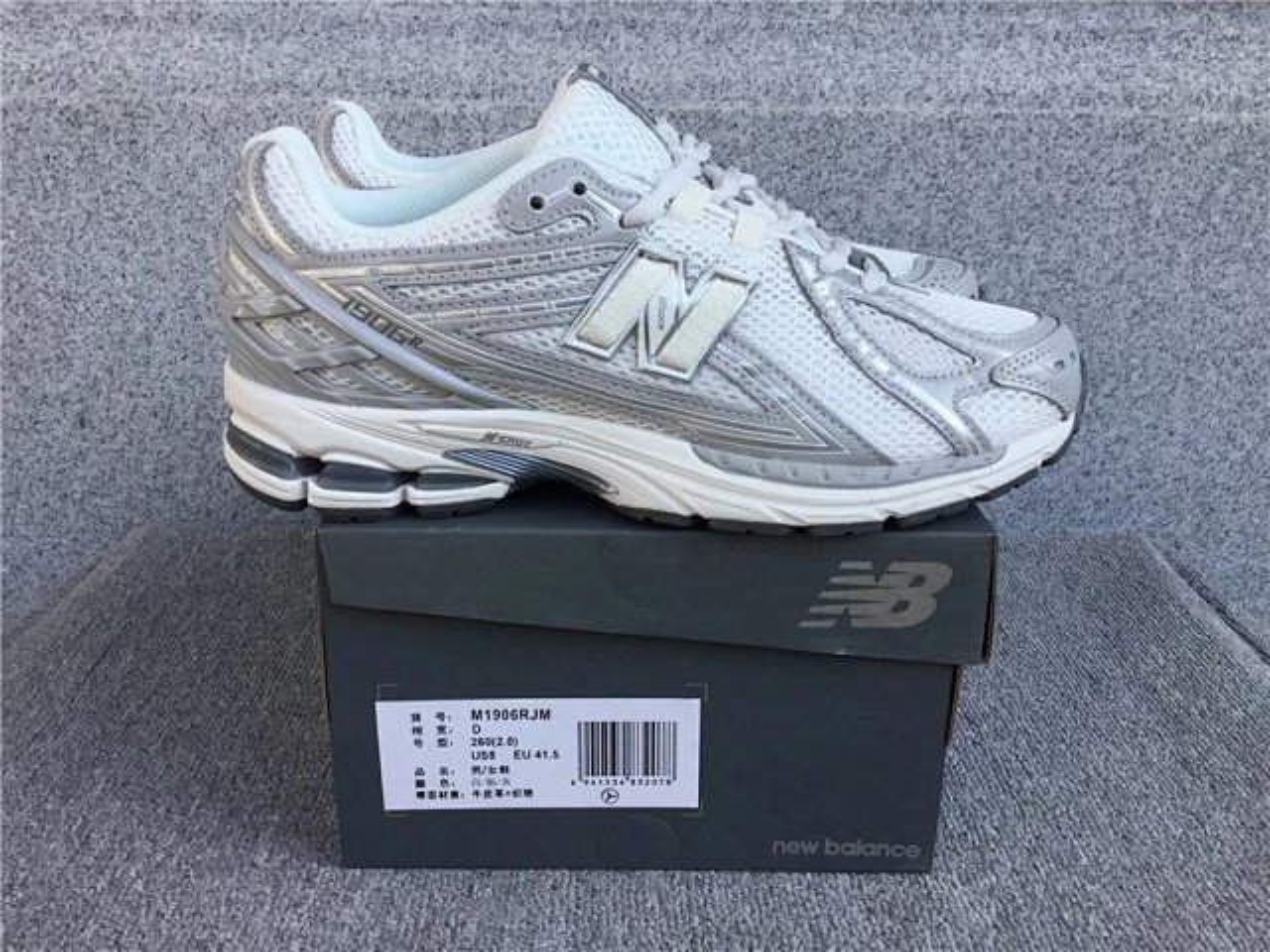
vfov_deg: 45.4
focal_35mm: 31
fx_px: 1137
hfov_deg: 58.4
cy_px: 476
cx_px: 635
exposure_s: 1/322
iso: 25
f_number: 2.4
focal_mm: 3.3
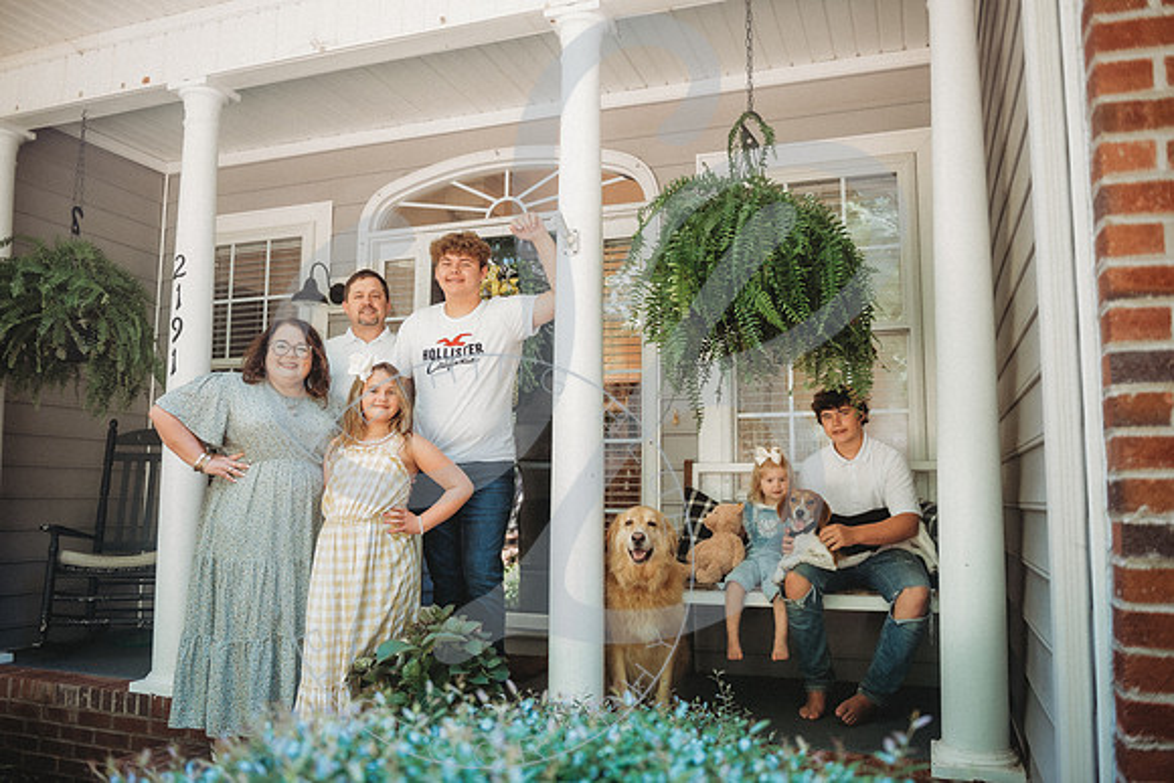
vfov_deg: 46.6
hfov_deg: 65.7
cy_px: 391
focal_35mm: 28
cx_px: 598
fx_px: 909
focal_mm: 27
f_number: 2.8
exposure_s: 1/200
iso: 1000
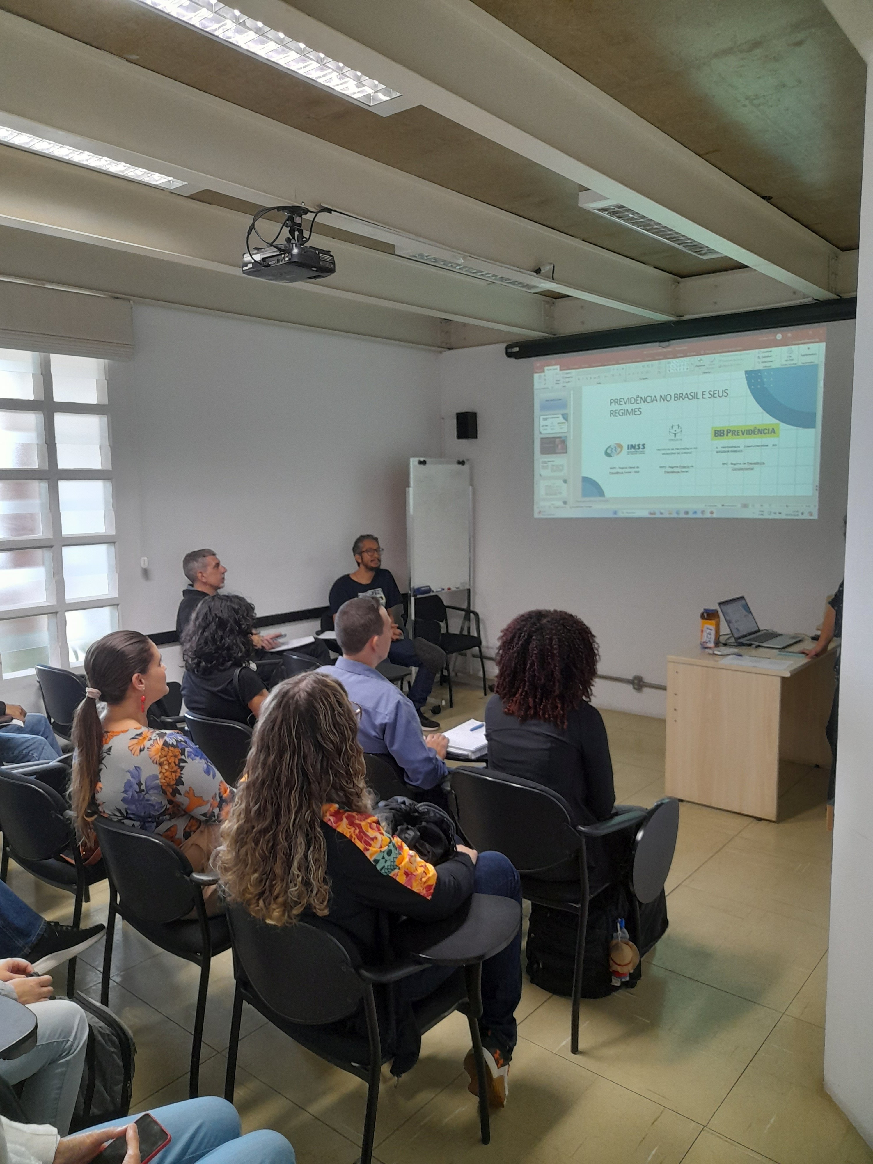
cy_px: 582
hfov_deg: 54.9
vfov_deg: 69.4
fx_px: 841
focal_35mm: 25
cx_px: 436
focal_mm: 4.6
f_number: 2
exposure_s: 1/60
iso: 250
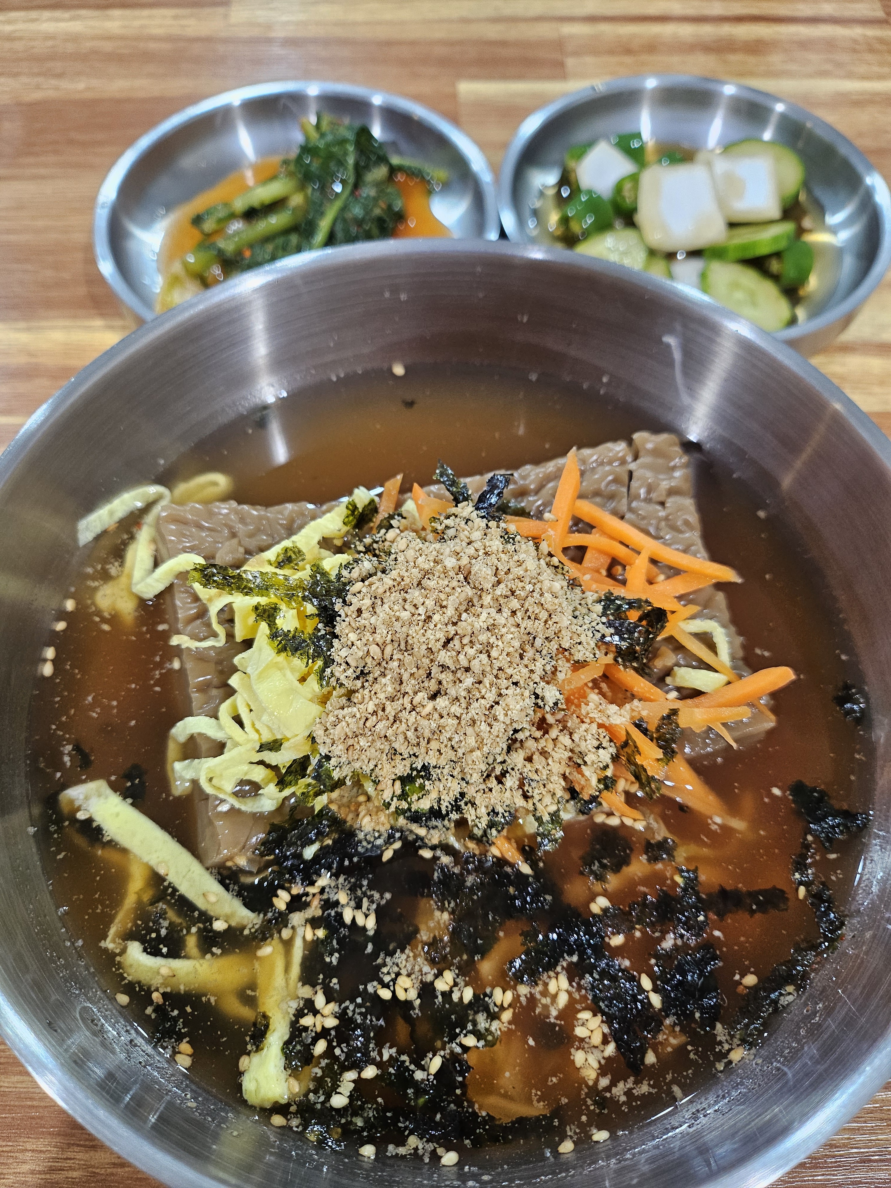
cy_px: 594
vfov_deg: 71.6
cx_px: 446
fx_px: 824
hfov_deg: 56.8
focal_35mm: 24
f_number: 1.8
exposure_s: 1/120
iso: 250
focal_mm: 5
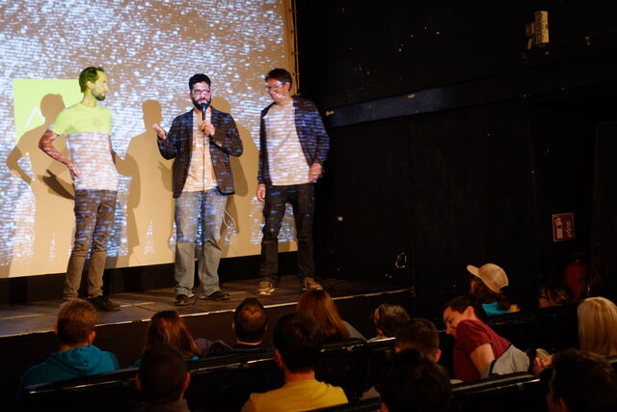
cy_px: 206
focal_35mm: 53
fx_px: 909
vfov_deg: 25.5
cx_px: 308
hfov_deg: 37.5
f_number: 3.2
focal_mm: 35
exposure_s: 1/30
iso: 4000
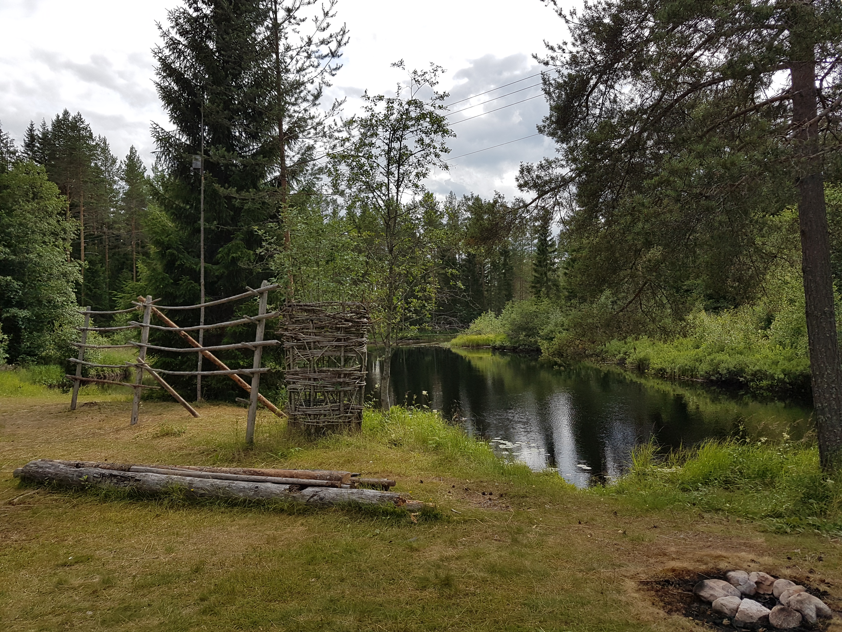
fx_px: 632
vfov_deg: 53.1
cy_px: 316
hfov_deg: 67.3
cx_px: 421
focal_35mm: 26
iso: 40
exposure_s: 1/1472
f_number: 1.7
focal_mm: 4.2
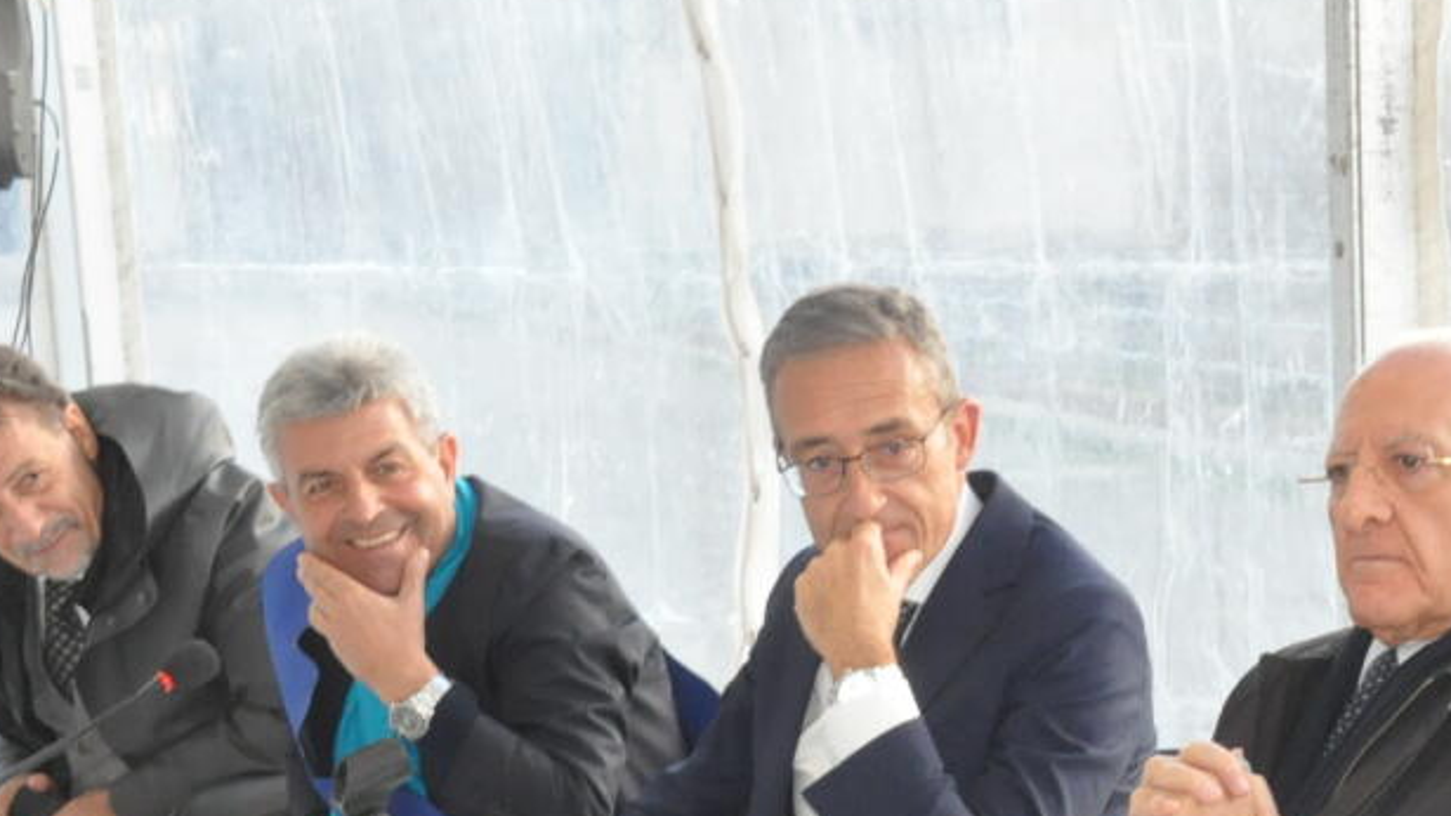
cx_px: 1342
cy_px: 848
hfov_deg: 21.2
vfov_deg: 12.2
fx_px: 3771
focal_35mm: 98
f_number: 16
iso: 2500
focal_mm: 32
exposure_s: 1/40
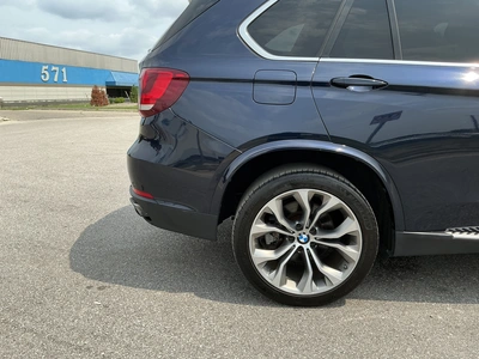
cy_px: 180
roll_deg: -0.3
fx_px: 387
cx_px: 240
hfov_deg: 63.4
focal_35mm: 28
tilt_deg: -8.9
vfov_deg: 49.7
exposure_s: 1/1250
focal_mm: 3
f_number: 1.8
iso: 25
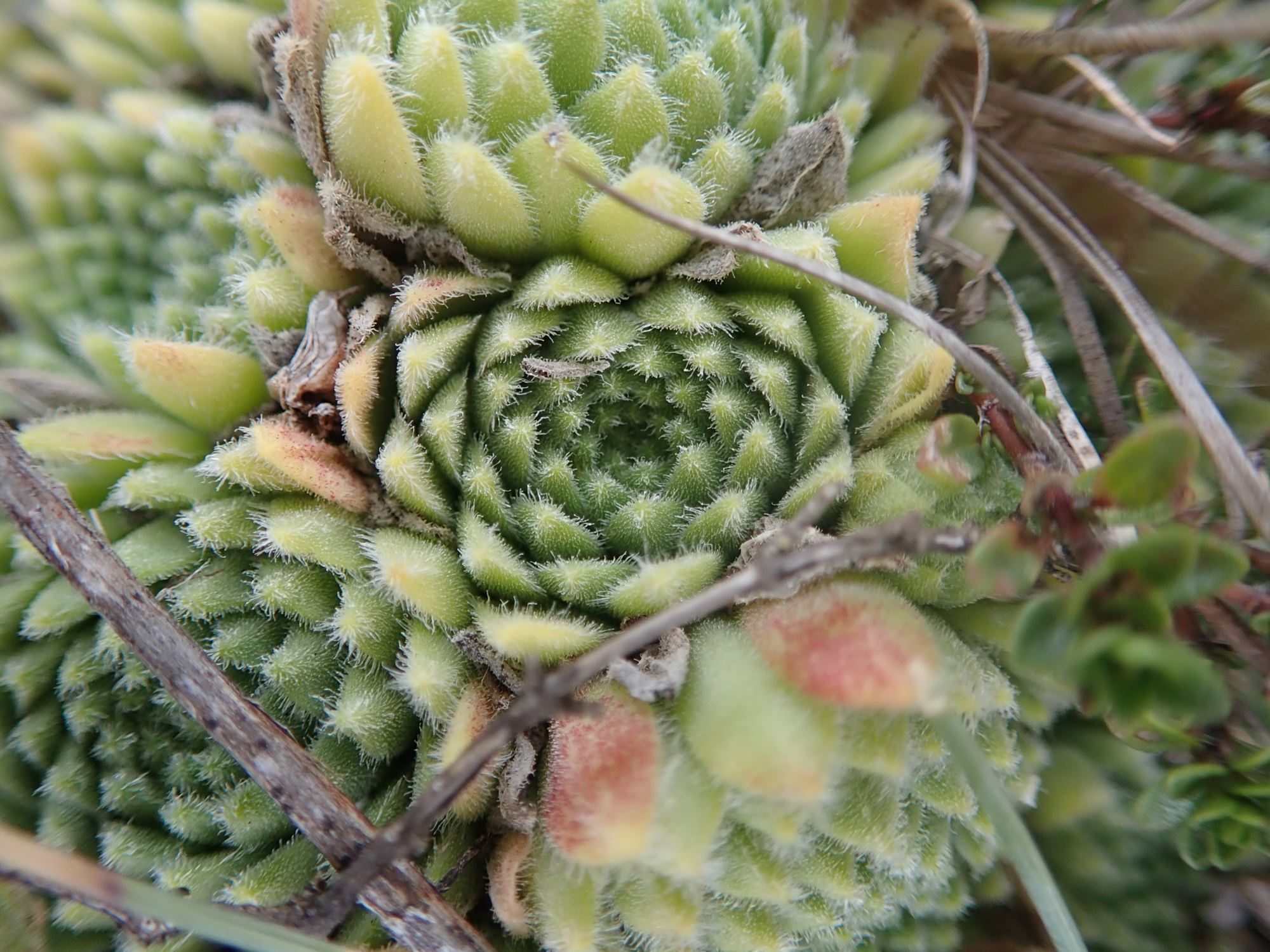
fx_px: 1101
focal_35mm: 30
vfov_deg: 46.8
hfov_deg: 60.0
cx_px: 635
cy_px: 476
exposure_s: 1/125
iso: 125
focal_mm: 5.5
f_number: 2.3
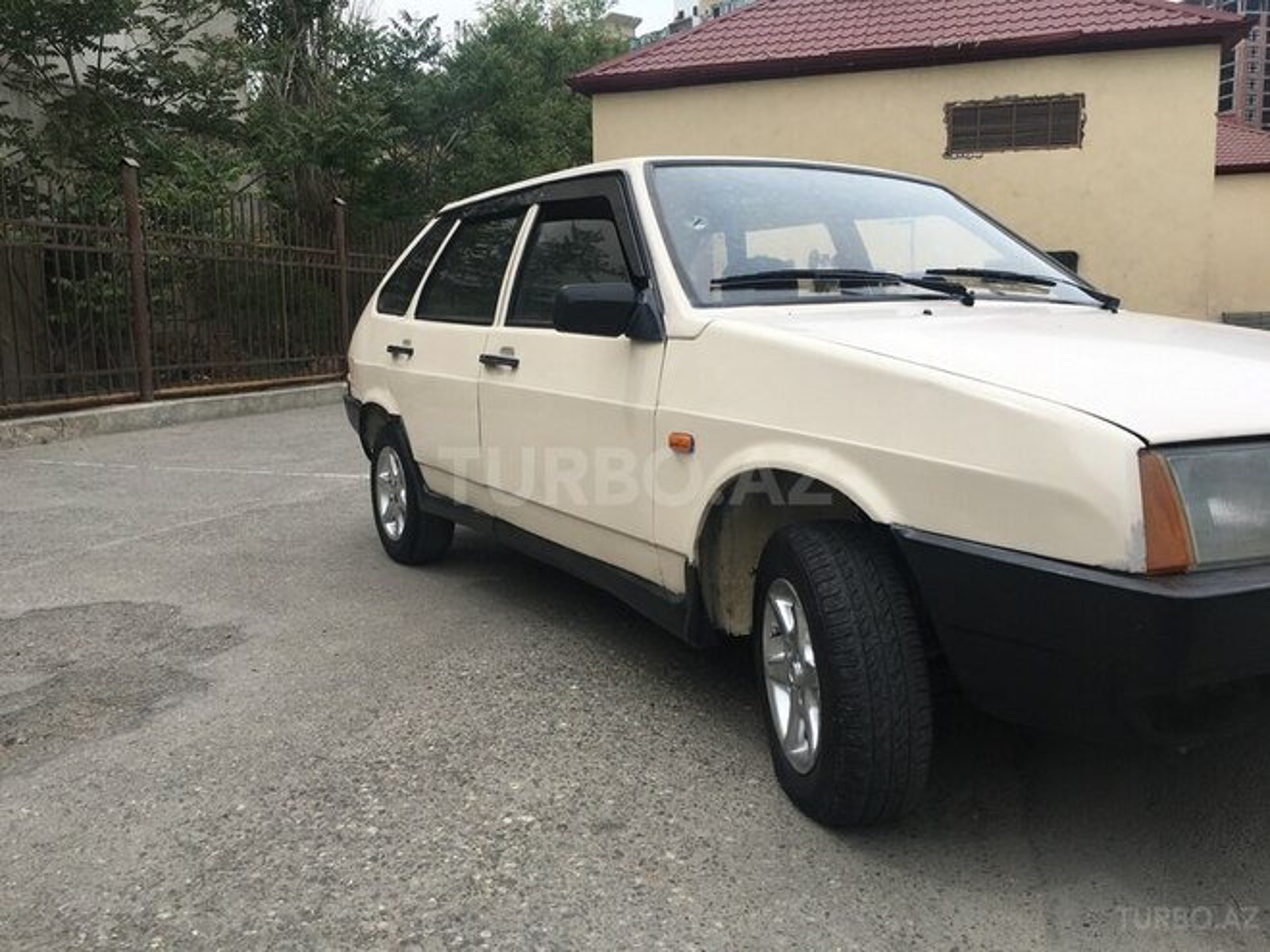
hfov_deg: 61.7
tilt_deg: -7.3
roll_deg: +0.8
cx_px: 635
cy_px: 476
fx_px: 1064
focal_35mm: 29
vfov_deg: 48.2
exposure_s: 1/1115
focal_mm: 4.15
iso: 25
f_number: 2.2
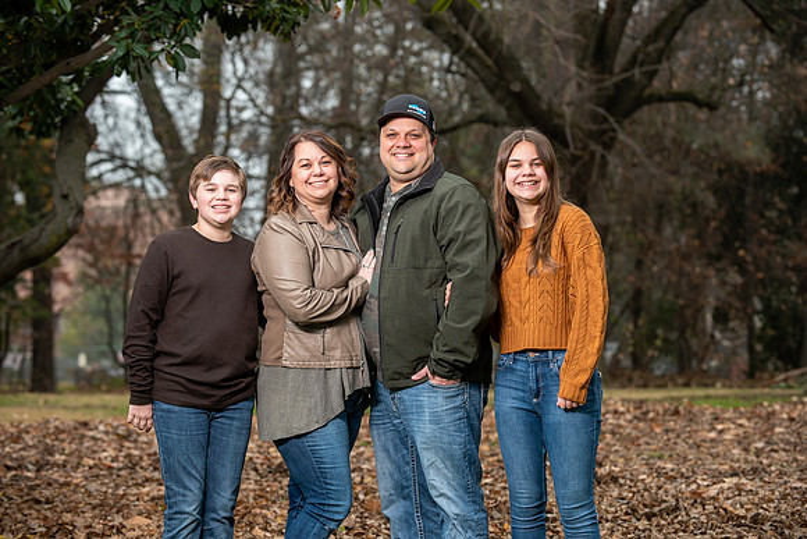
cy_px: 270
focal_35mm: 102
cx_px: 404
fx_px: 2287
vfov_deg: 13.4
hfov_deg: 20.0
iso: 200
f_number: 4
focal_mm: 102
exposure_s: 1/125
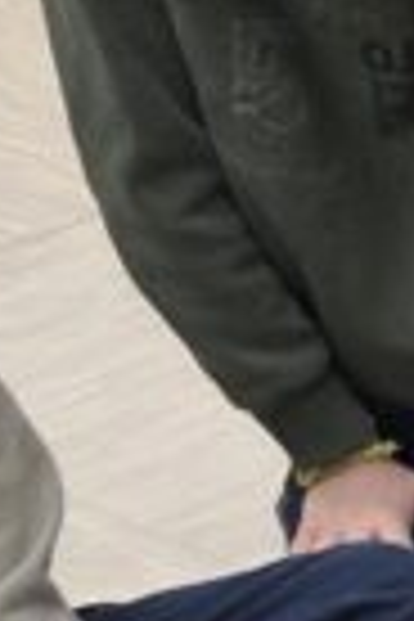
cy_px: 1202
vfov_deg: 10.7
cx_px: 1800
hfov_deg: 6.1
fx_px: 3053
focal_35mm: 177
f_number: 1.7
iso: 250
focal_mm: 6.3
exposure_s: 1/100
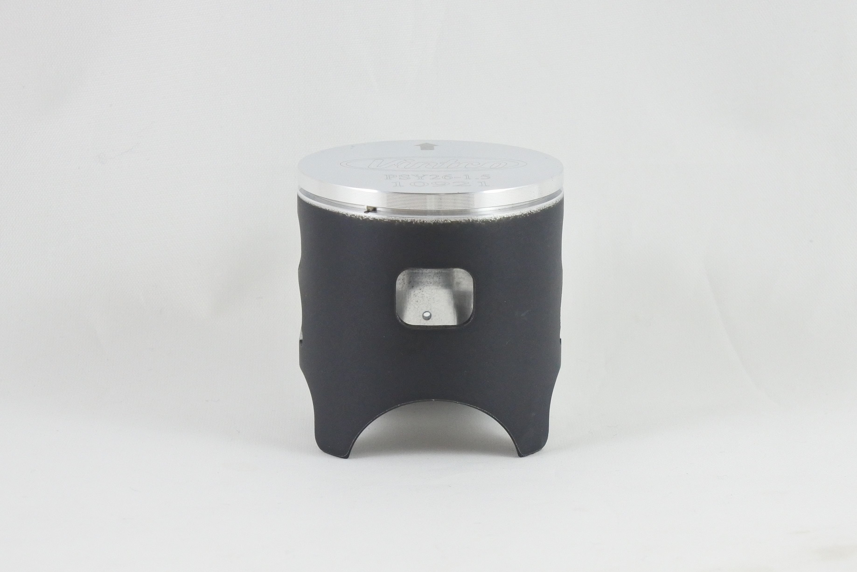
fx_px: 1809
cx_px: 428
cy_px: 286
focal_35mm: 76
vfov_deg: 17.9
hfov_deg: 26.6
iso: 800
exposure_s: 1/100
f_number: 5.6
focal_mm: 28.2
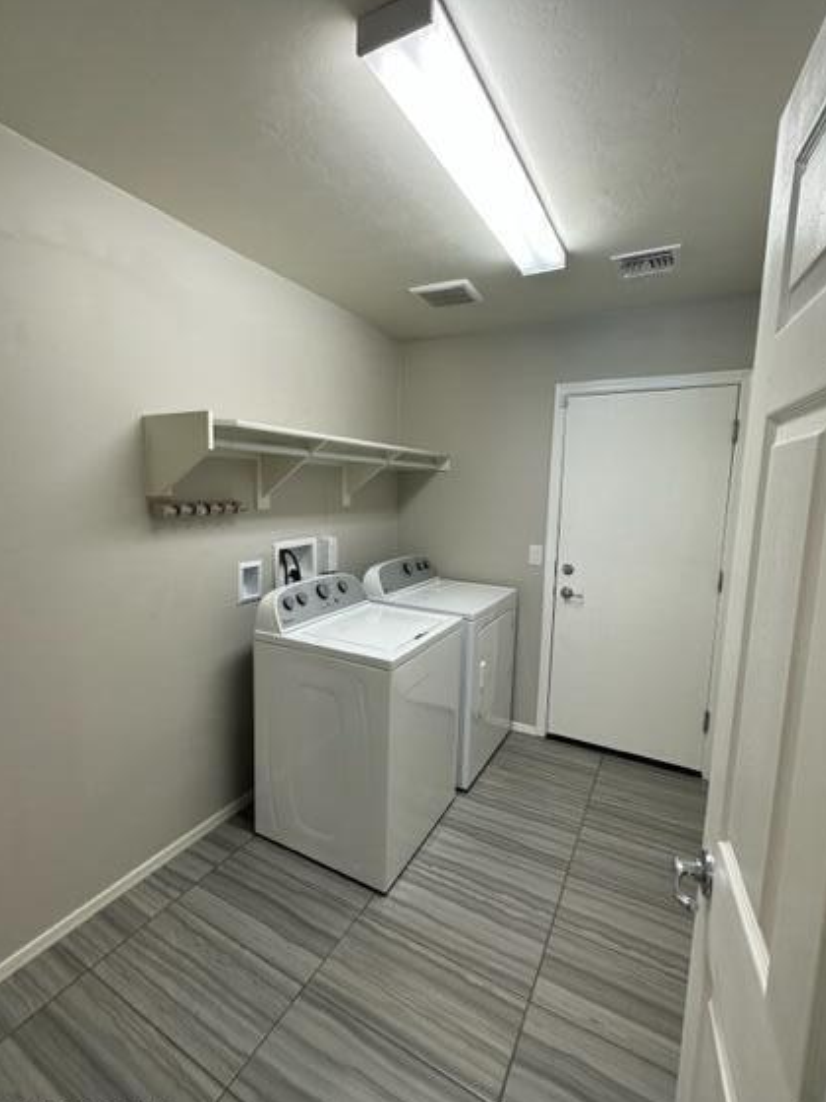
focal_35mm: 16
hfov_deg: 78.1
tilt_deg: -7.7
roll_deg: -1.5
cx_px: 397
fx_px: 509
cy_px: 545
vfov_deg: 94.5
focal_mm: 2.22
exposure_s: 1/60
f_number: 2.2
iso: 80
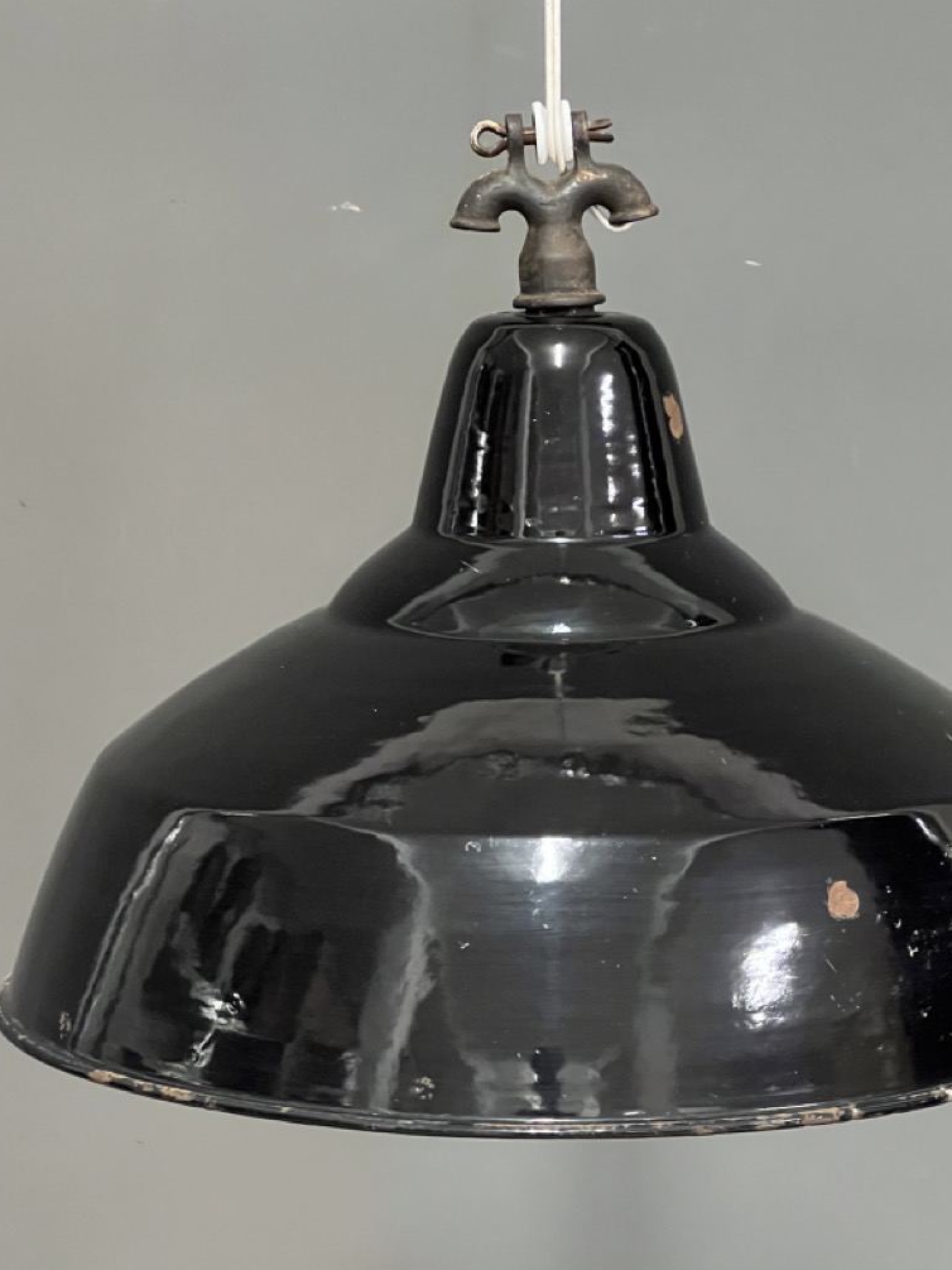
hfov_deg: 15.1
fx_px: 3595
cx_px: 572
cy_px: 769
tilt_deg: -11.3
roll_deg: +1.1
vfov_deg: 20.0
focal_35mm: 98
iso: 1000
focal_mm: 9
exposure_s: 1/25
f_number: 2.8
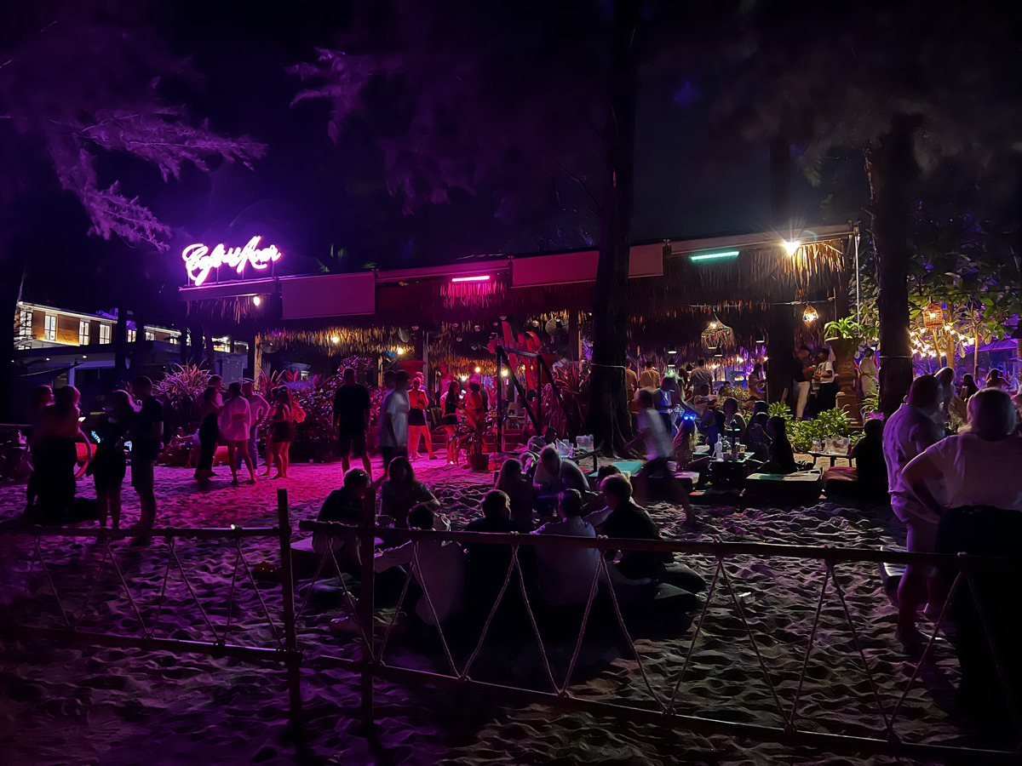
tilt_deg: +5.3
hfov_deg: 67.3
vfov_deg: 53.1
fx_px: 768
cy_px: 383
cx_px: 511
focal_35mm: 26
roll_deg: +0.5
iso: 1600
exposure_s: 1/14
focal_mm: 5.7
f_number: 1.5
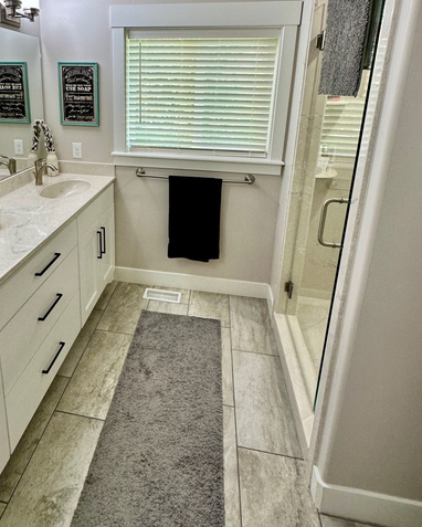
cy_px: 171
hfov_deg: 62.1
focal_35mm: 22
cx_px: 151
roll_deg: -1.7
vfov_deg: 72.5
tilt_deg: -13.2
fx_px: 343
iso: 125
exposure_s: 1/120
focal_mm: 2.22
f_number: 2.2
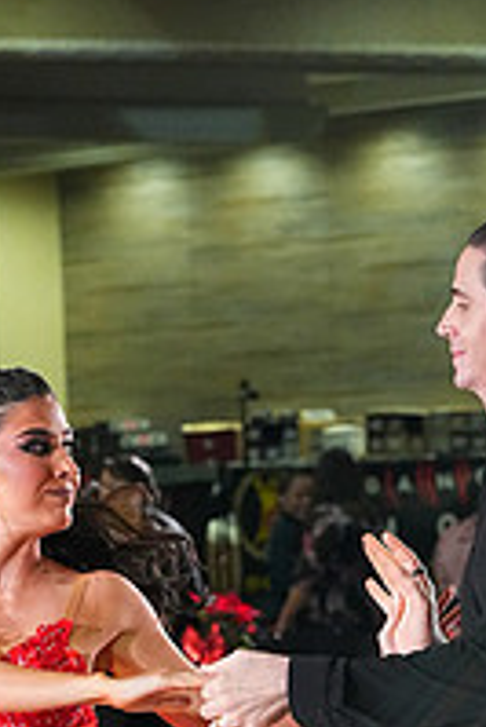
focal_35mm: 291
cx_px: 334
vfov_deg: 7.0
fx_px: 5882
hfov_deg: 4.7
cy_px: 972
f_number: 5.6
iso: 8000
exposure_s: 1/400
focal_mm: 100
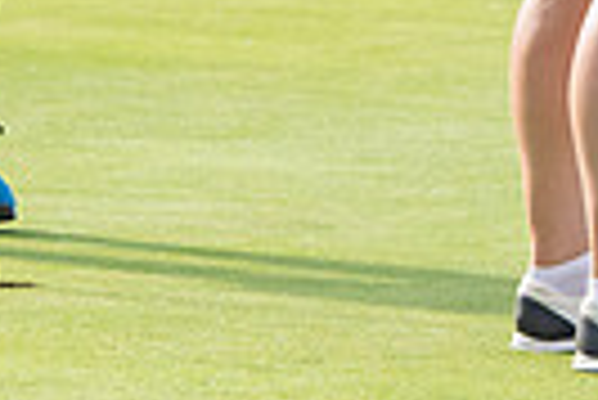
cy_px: -416
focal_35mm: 799
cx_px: 656
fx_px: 13287
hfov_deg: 2.6
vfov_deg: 1.7
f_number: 5.6
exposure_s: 1/2500
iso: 1000
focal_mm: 122
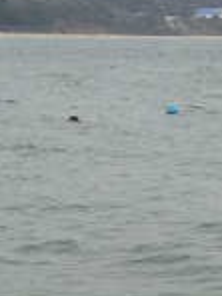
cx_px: 386
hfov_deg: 8.7
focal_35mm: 165
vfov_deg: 11.2
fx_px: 1411
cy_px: 530
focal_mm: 4.12
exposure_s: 1/313
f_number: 2.2
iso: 32
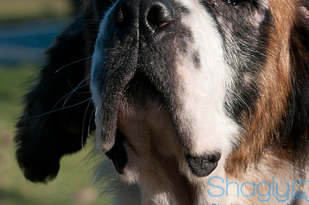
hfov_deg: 8.9
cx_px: 101
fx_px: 1979
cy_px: 71
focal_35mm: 231
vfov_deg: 5.9
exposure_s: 1/400
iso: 200
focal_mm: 100
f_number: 10
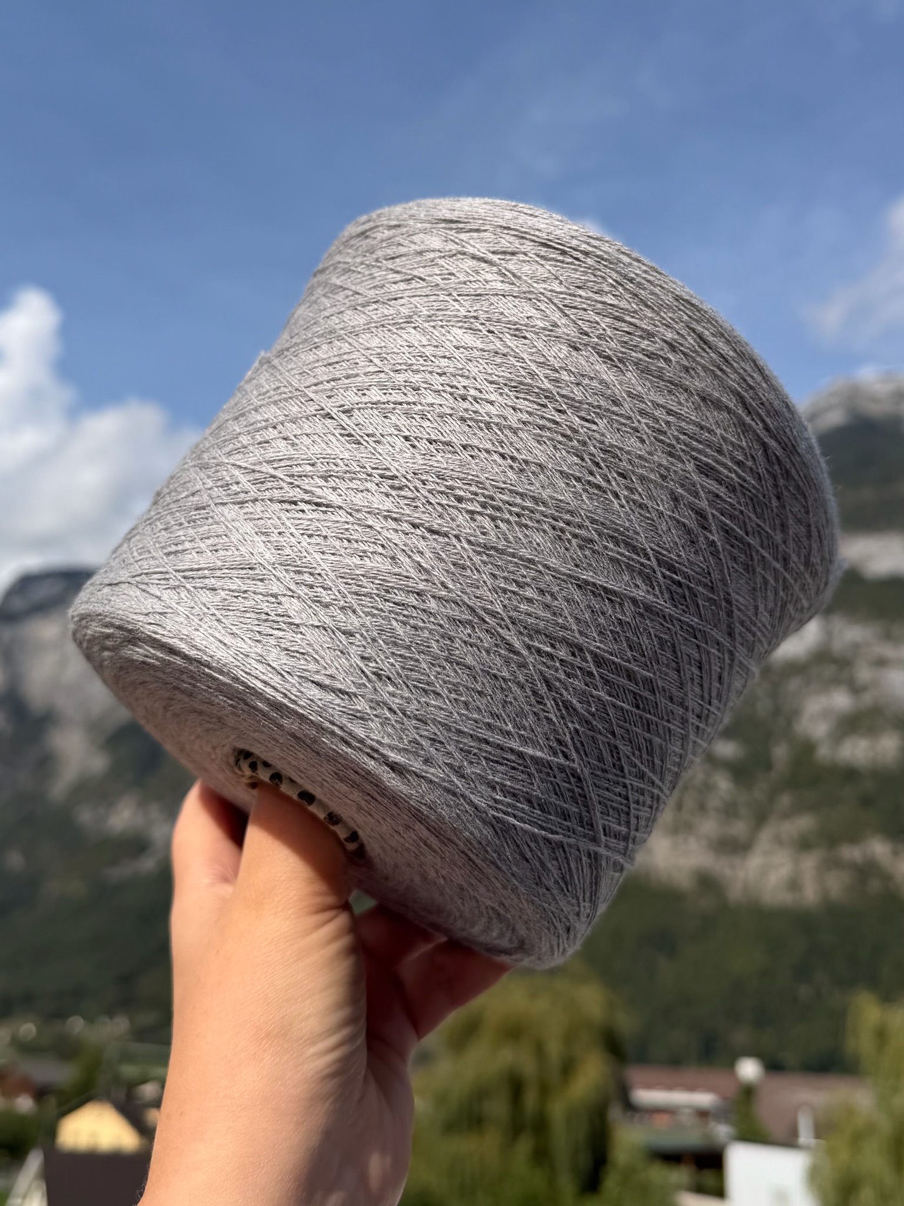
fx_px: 836
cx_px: 452
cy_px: 603
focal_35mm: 24
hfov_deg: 56.8
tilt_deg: +26.1
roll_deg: -2.4
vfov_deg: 71.6
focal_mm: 6.76
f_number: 1.78
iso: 80
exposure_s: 1/6711
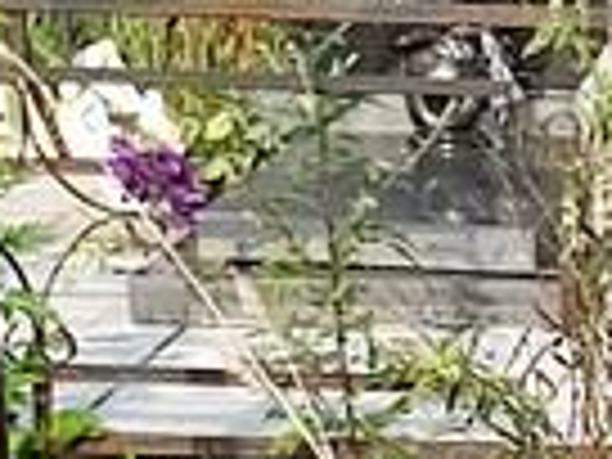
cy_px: 1300
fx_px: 2599
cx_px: 1660
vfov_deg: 8.6
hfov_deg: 10.6
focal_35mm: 147
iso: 50
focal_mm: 6.04
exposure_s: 1/221
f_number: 1.9
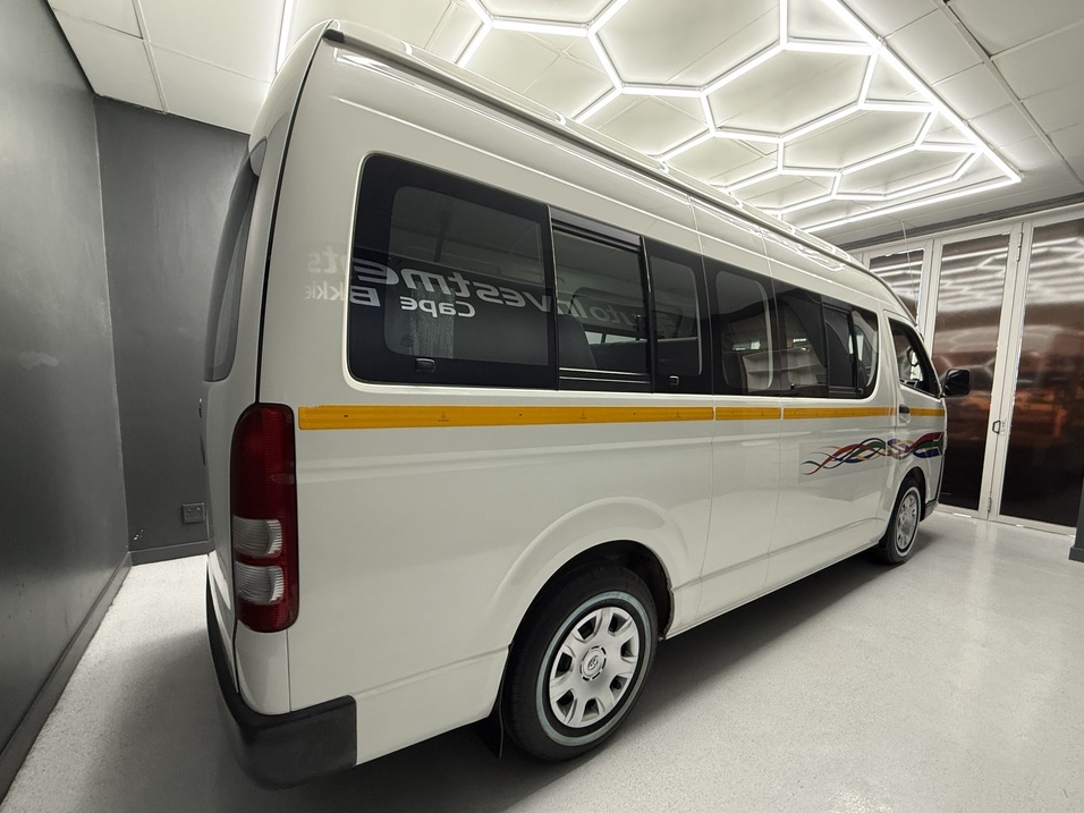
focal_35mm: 15
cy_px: 431
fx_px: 470
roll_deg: -0.3
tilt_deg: -5.1
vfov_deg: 81.7
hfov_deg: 98.2
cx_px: 550
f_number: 2.2
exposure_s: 1/50
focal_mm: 2.22
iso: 320
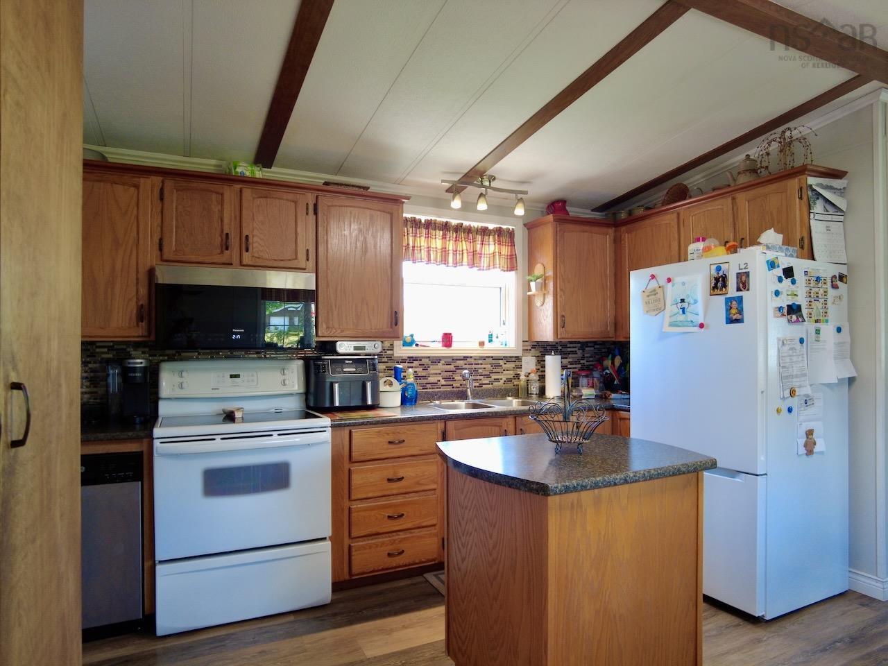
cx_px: 444
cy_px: 333
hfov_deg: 81.7
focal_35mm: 20
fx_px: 513
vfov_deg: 66.0
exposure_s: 1/15
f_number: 1.8
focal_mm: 4.4
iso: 100
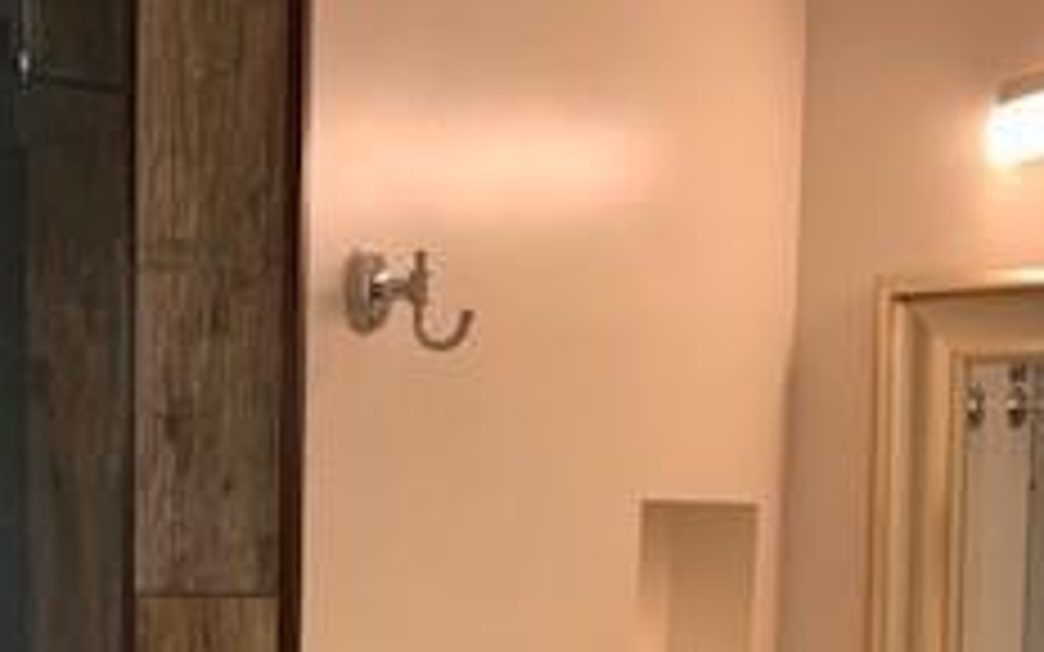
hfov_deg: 26.5
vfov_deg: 16.6
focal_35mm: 76
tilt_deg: -5.2
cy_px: 742
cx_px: 158
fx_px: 2162
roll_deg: -0.9
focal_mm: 4.25
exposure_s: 1/60
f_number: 1.8
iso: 100
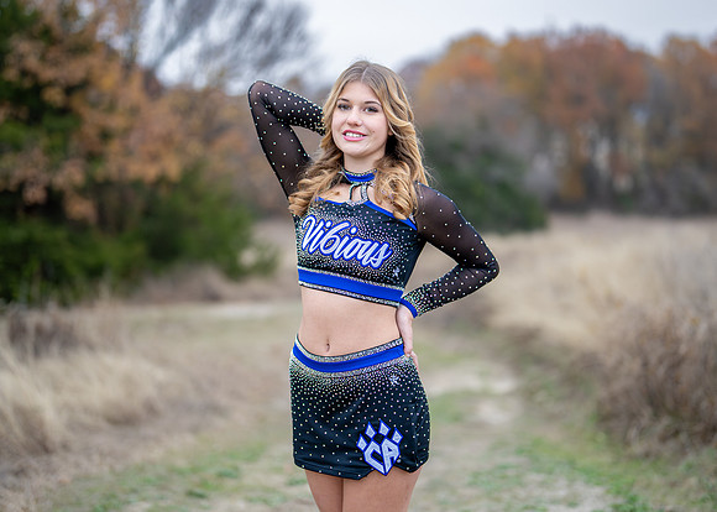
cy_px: 211
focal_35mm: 63
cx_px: 368
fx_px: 1285
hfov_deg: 31.2
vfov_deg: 22.5
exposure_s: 1/1000
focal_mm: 50
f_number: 1.2
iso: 400
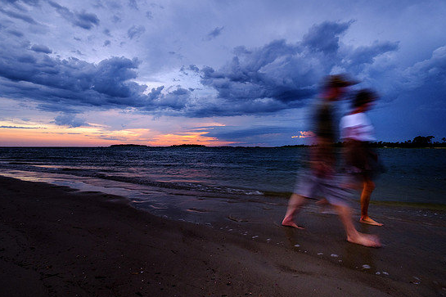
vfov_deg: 70.4
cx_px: 218
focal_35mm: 17
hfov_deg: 93.3
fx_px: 211
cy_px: 145
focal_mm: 10
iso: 400
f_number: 8
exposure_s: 1/6
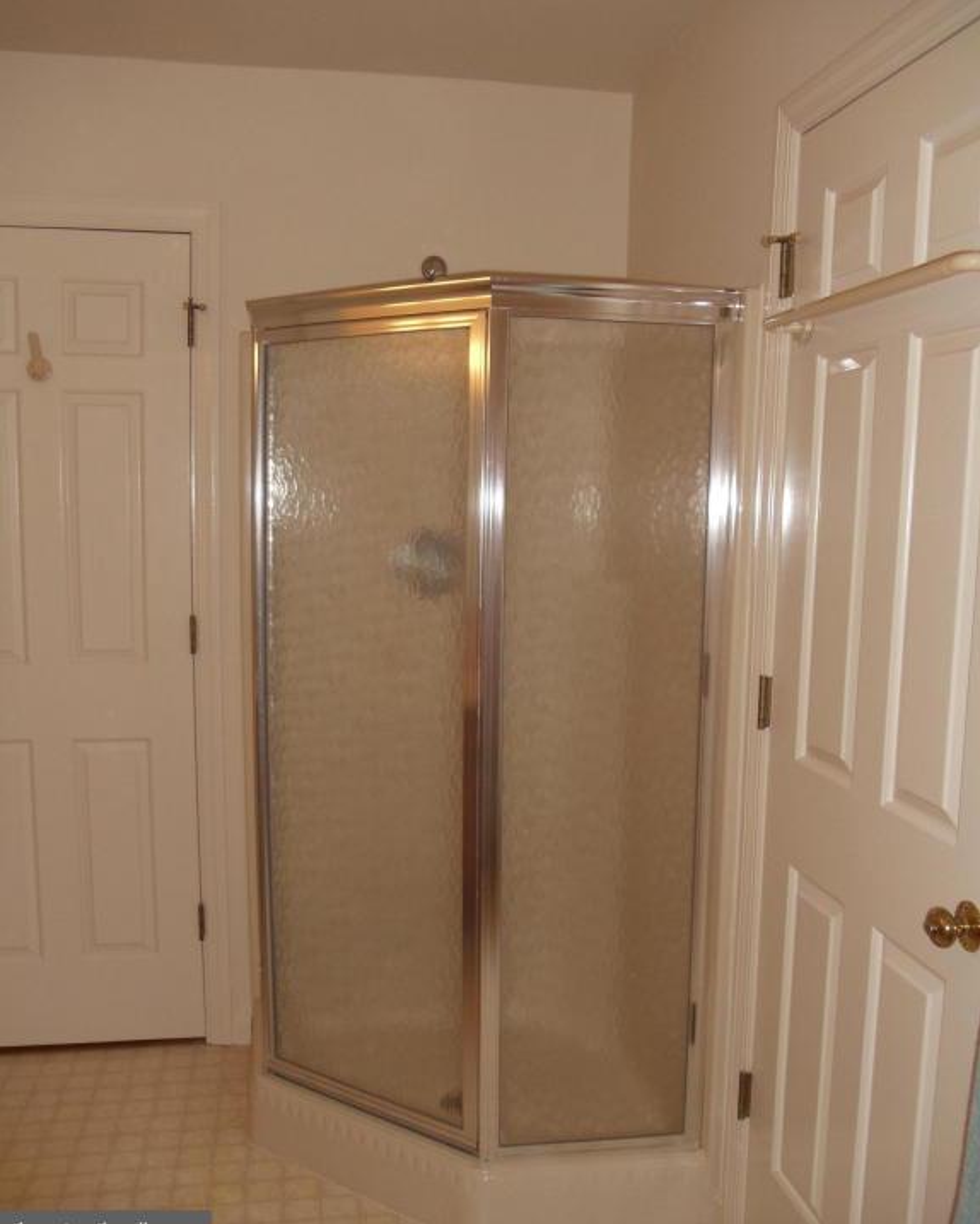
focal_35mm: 46
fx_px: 1667
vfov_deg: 40.3
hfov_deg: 32.8
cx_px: 490
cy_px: 625
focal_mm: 6
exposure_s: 1/30
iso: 100
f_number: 3.5
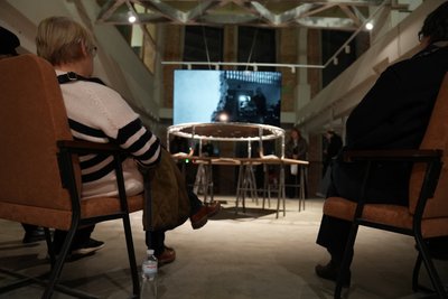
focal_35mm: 24
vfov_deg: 53.2
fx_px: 299
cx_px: 224
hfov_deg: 73.7
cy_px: 150
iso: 3200
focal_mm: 24
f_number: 2.8
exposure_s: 1/160
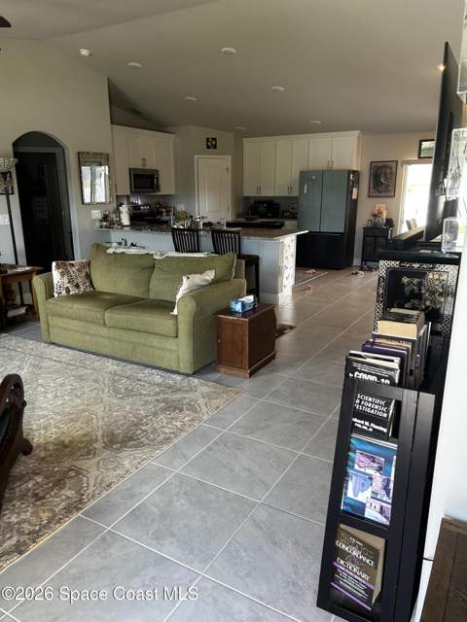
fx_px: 468
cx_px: 234
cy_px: 311
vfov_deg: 67.3
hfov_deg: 53.1
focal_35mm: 26
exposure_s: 1/60
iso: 160
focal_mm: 5.7
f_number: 1.5
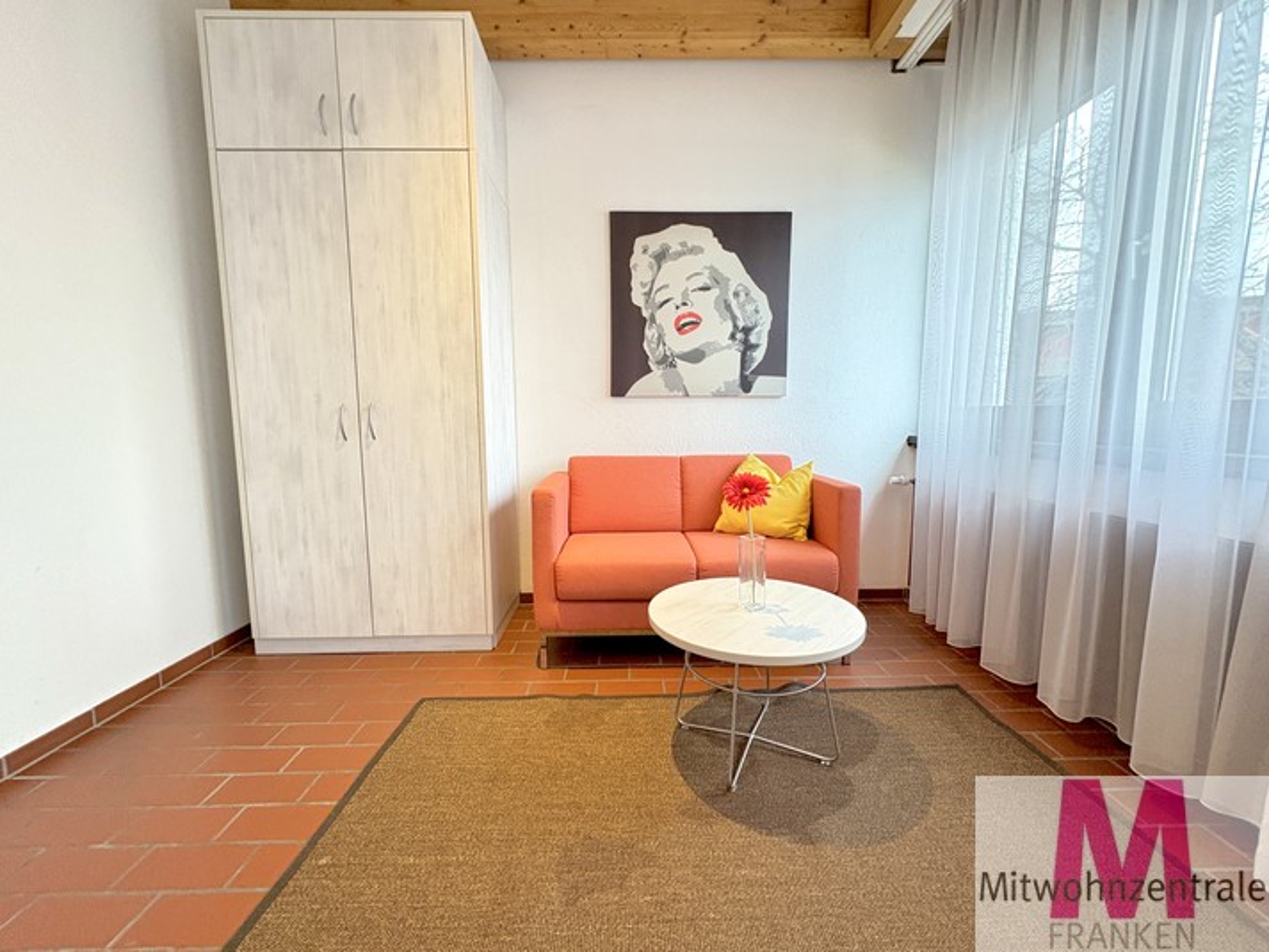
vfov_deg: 85.7
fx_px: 513
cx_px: 634
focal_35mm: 14
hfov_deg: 102.1
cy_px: 476
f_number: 2.2
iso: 400
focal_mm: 2.22
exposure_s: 1/50
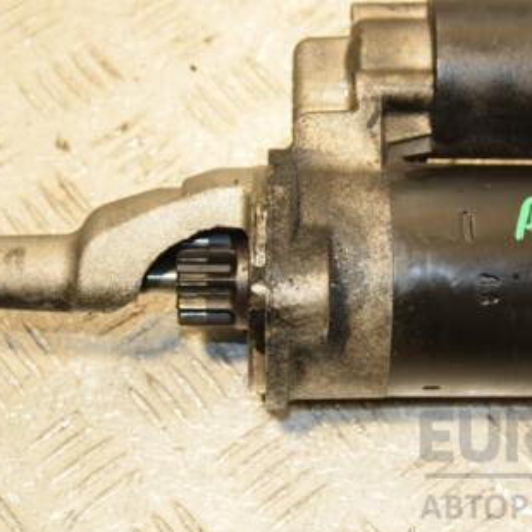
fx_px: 1721
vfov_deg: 17.5
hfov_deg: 17.5
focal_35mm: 99
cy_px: 207
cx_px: 387
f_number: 5
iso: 800
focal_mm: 40
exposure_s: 1/200
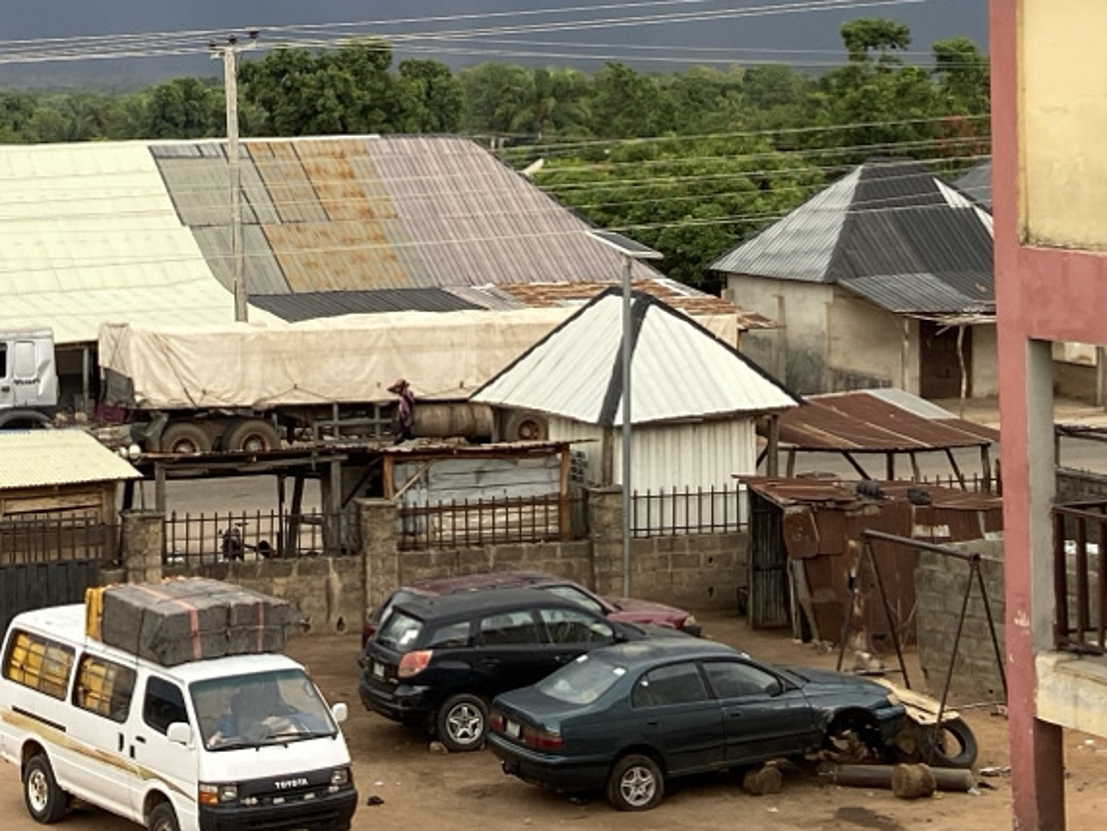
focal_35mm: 91
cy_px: 17
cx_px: 250
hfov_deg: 21.3
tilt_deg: -0.7
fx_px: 2912
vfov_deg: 16.0
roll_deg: -0.5
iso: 32
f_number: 1.8
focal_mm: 4.25
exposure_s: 1/393
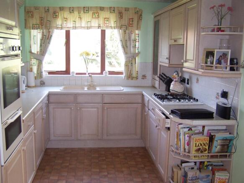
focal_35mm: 38
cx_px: 122
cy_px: 92
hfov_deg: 49.0
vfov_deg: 37.7
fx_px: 268
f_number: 2.8
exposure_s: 1/60
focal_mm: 6.3
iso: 140
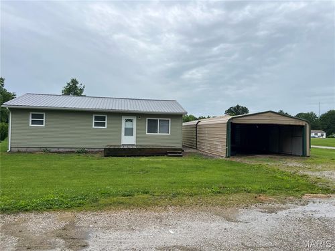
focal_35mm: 26
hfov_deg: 67.3
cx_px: 168
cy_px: 126
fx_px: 252
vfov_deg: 53.1
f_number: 1.5
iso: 50
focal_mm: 5.7
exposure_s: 1/1196
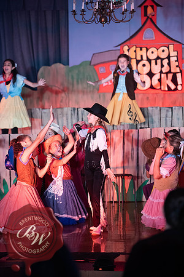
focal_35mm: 135
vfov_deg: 15.2
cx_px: 92
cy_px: 138
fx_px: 1035
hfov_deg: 10.2
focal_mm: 135
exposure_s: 1/160
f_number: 2.8
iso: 1400
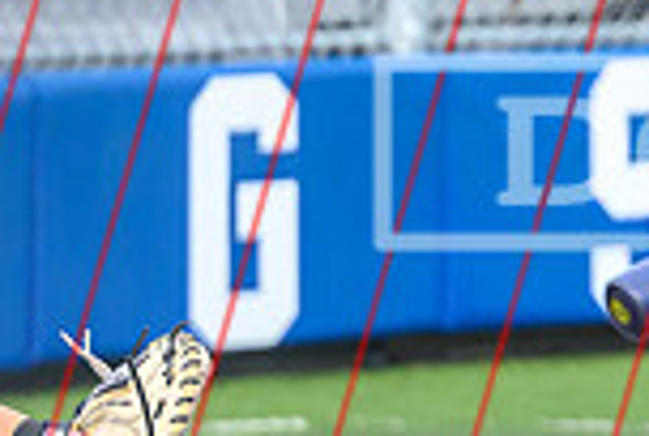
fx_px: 9754
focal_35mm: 540
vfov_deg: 2.6
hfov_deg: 3.8
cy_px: 275
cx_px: 883
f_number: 2.8
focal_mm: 97
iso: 900
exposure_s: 1/3200
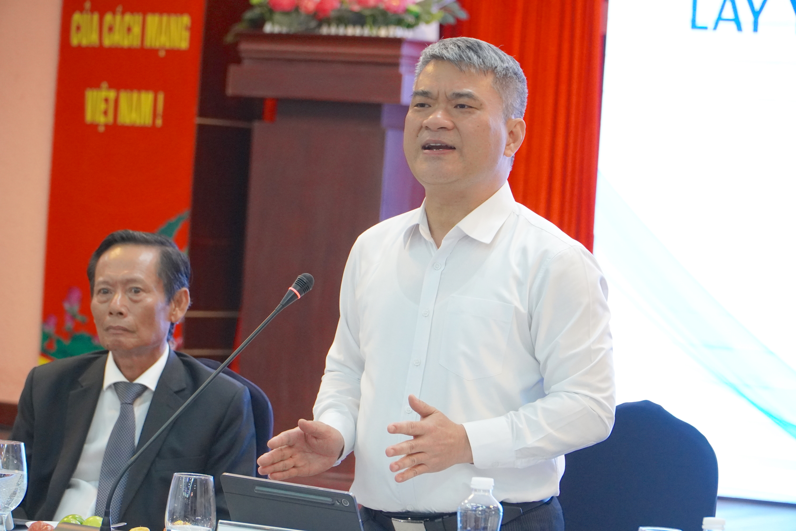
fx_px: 2918
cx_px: 398
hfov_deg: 15.5
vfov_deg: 10.4
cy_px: 266
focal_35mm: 132
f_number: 4
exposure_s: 1/160
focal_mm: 88
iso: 3200
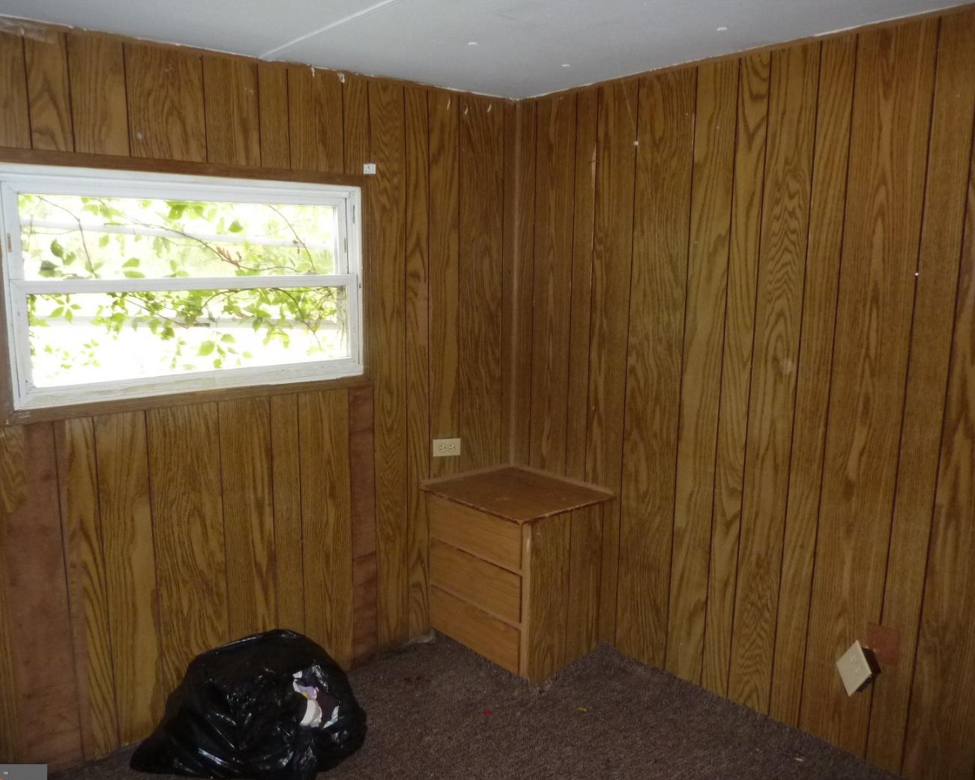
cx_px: 456
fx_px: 779
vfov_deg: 53.2
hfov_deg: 64.0
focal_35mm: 27
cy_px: 403
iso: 320
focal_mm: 4.1
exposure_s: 1/30
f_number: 3.3
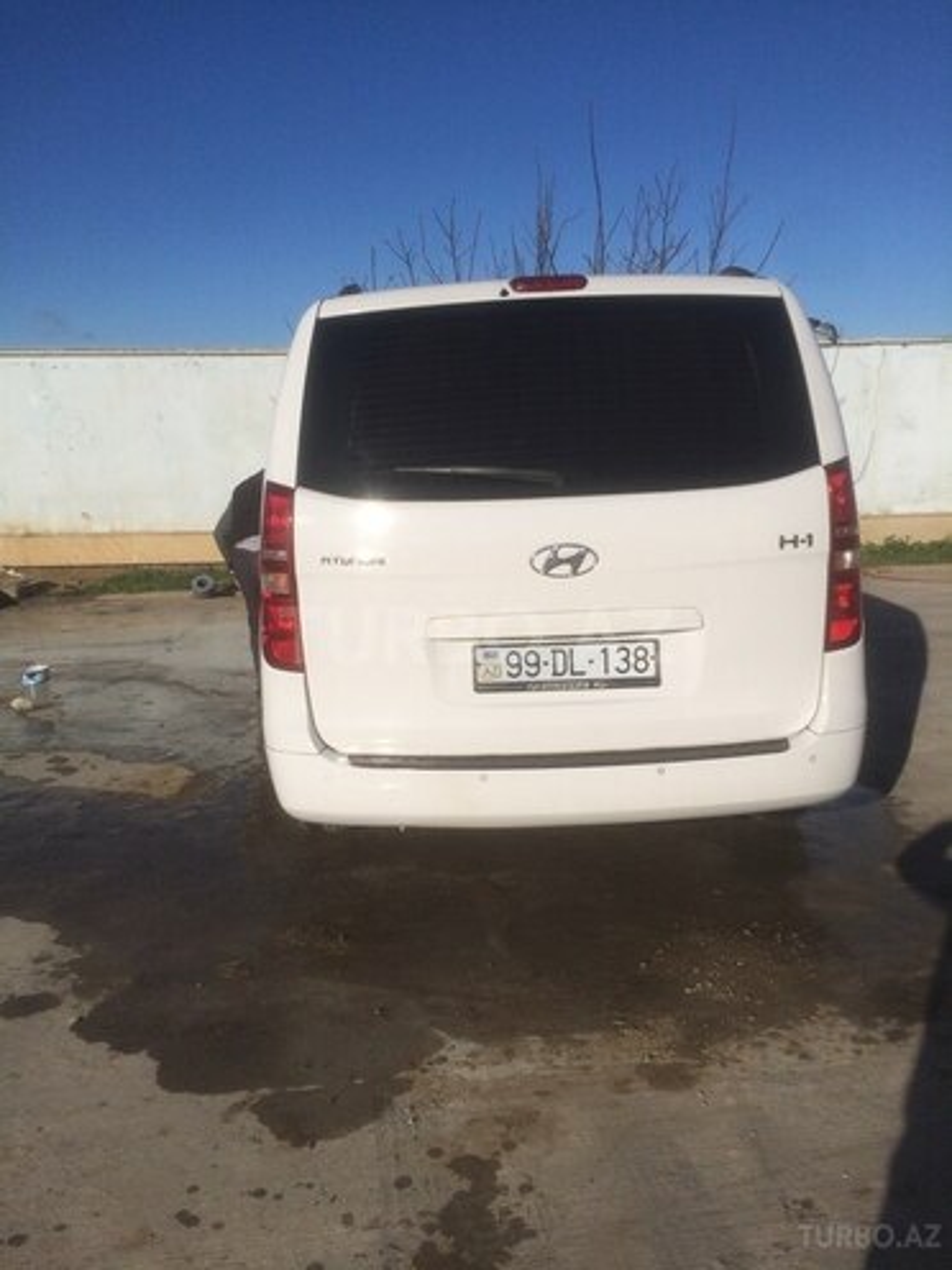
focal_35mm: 29
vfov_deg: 61.7
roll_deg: +0.5
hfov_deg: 48.2
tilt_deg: -11.2
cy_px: 635
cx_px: 476
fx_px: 1063
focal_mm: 4.15
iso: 40
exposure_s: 1/5882
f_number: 2.2
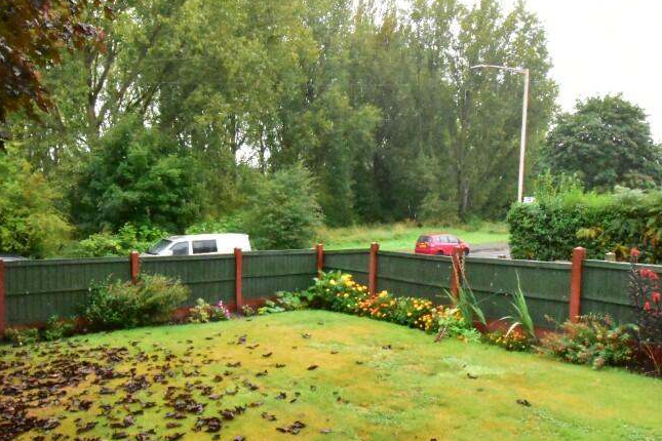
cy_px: 245
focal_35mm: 27
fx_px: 504
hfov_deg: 66.6
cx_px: 325
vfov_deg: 47.2
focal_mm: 11.5
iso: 11400
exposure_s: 1/200
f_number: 22
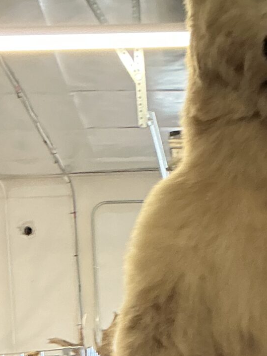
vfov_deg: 18.5
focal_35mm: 100
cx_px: 316
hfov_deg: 14.4
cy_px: 442
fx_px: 1028
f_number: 1.8
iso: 50
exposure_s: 1/60
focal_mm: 3
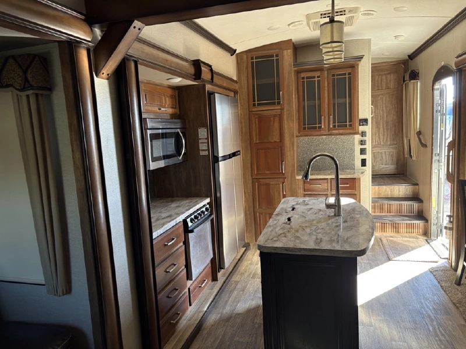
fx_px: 350
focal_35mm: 26
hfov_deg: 67.3
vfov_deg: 53.1
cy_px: 174
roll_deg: +2.7
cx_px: 233
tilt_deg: -7.0
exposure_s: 1/88
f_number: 1.6
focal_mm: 5.96
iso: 125
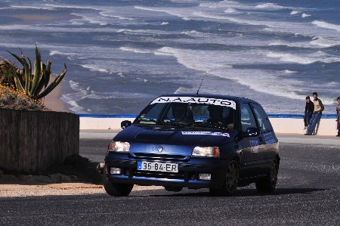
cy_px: 113
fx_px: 1698
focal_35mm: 180
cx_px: 170
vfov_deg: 7.6
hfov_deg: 11.4
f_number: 9
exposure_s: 1/800
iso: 250
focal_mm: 120
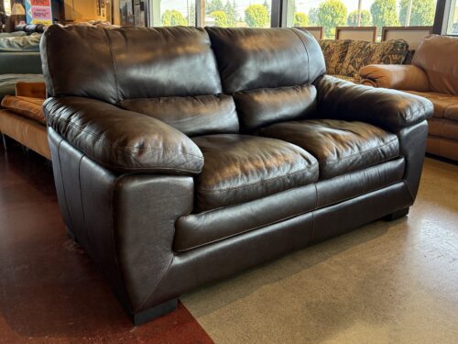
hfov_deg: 67.3
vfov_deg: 53.1
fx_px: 344
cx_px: 229
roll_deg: -0.6
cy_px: 172
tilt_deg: -13.8
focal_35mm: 26
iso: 125
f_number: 1.6
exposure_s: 1/110
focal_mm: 5.96
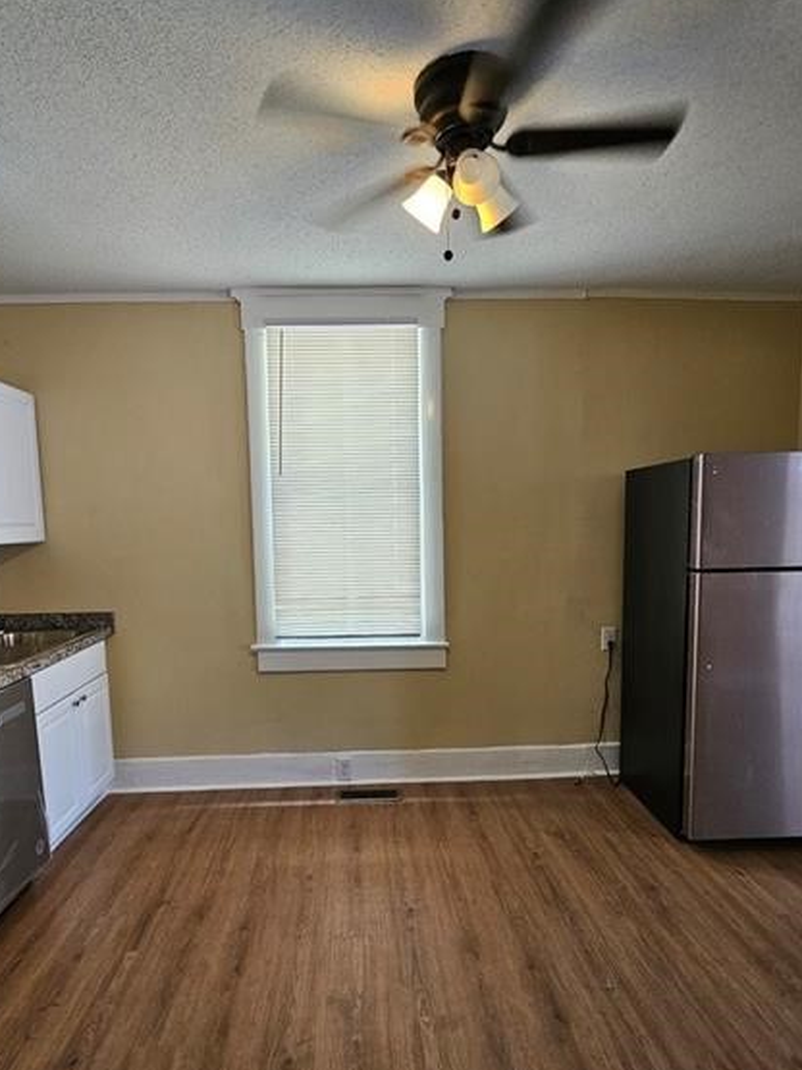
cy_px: 575
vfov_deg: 87.6
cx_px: 374
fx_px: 556
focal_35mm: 18
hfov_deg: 71.5
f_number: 2.2
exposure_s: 1/60
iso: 200
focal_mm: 2.2
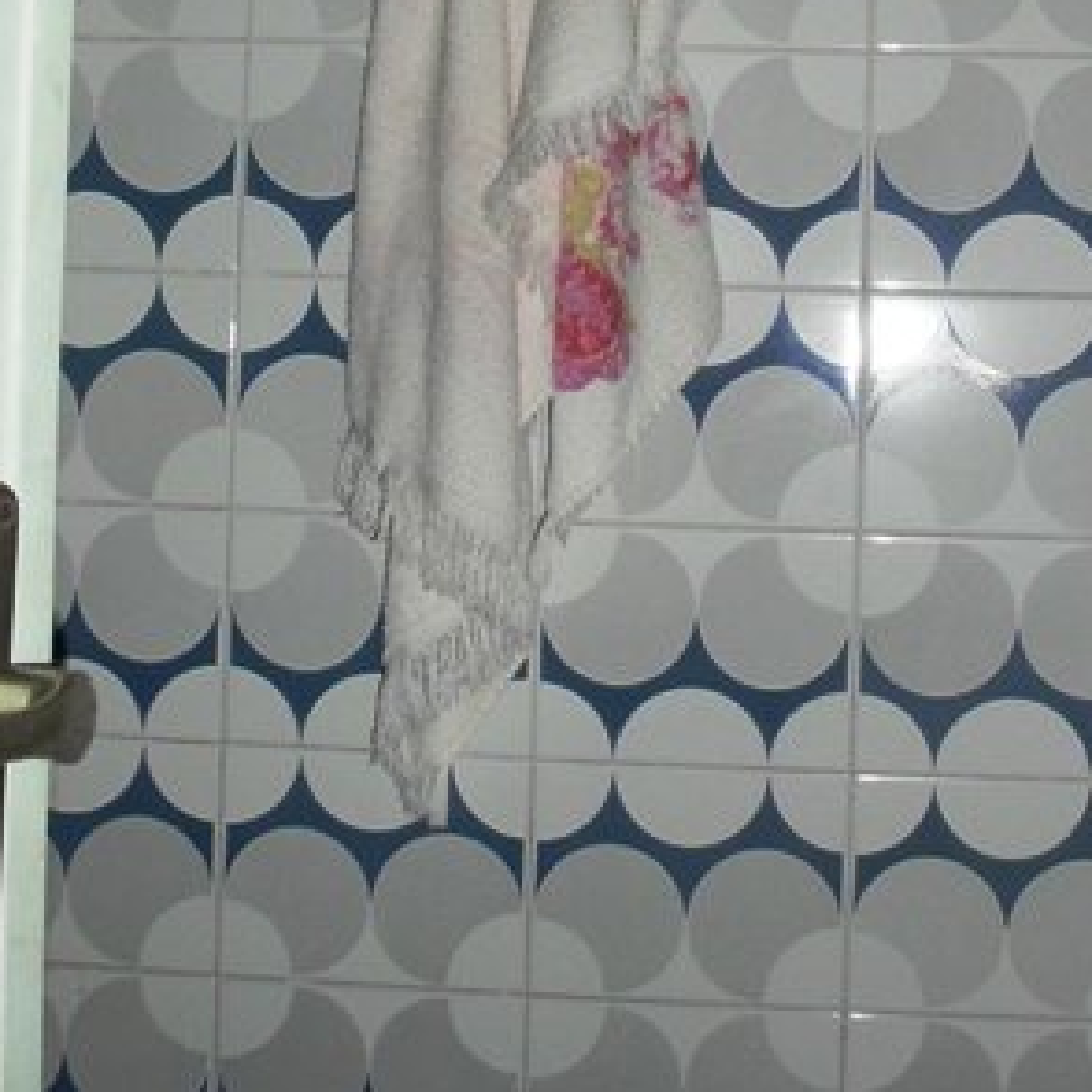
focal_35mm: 69
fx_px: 2463
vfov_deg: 24.3
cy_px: 96
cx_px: 685
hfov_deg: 24.9
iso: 100
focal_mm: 6.3
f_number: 2.9
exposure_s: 1/60
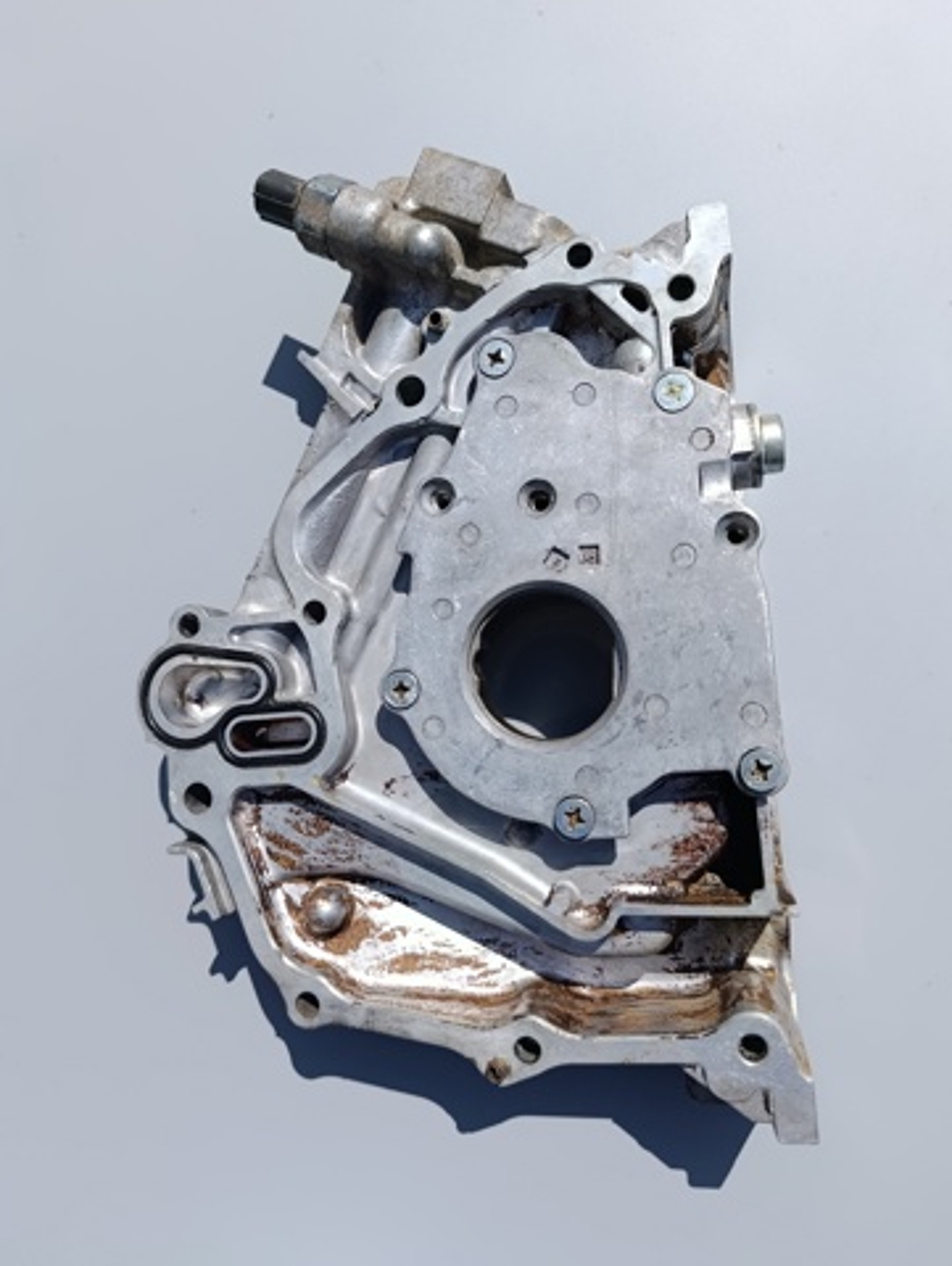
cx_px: 476
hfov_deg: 59.0
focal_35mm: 23
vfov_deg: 73.9
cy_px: 633
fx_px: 842
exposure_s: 1/641
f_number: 1.65
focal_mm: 6.11
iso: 50
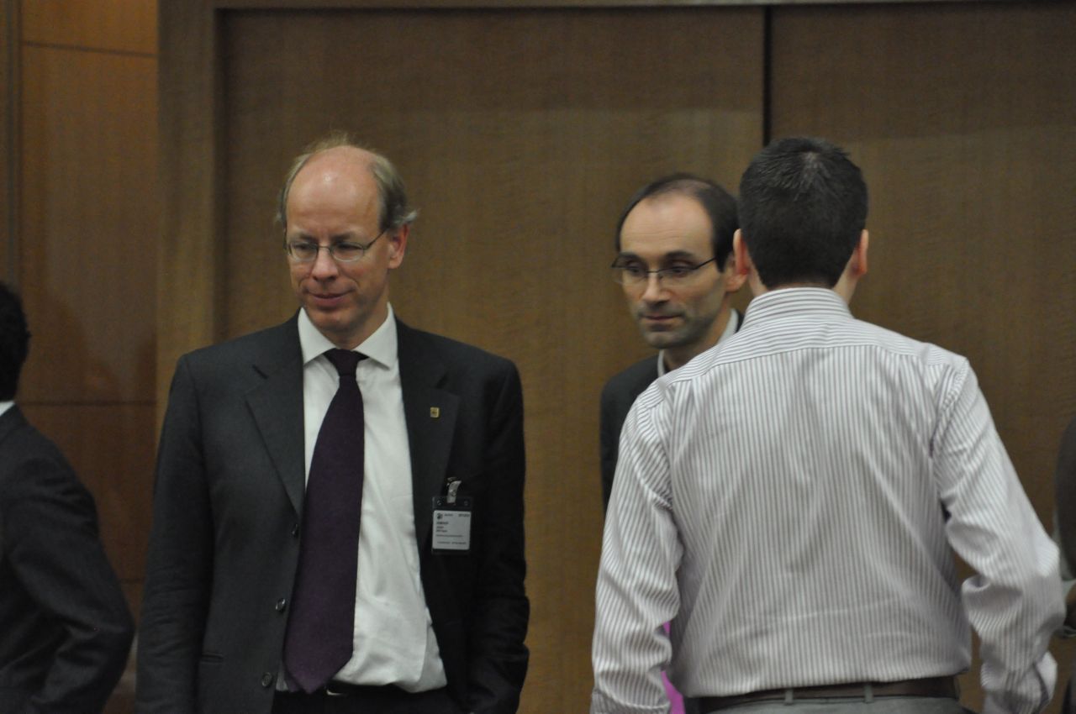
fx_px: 10746
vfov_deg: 3.8
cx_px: 538
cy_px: 357
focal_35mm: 360
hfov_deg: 5.7
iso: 3200
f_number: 6.3
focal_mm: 240
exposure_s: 1/60
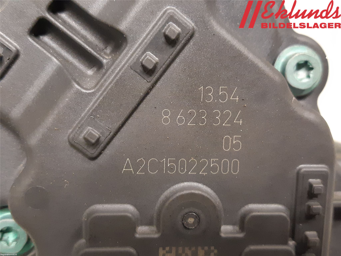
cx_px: 170
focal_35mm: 26
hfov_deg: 67.3
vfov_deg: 53.1
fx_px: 256
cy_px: 128
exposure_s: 1/25
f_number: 1.7
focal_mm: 3.93
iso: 320
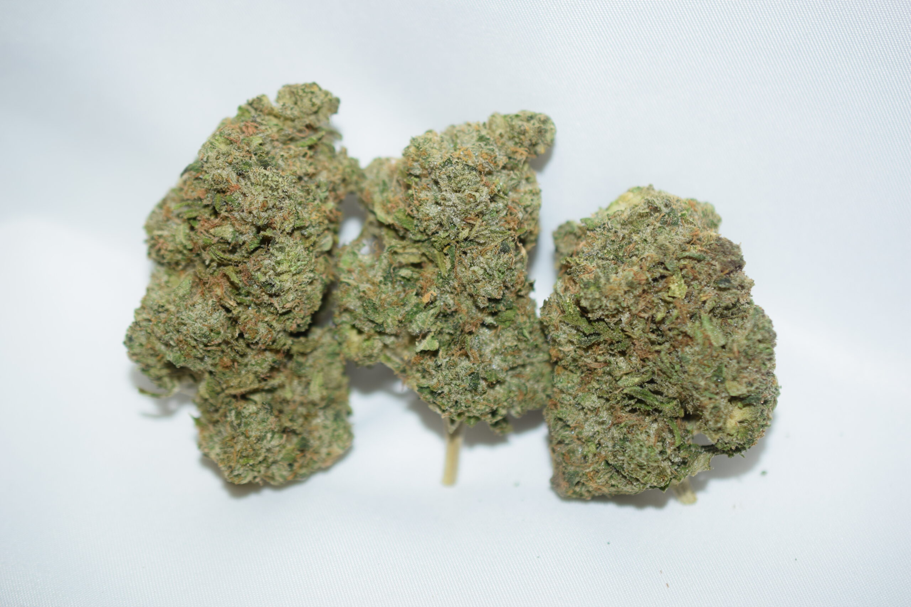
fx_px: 1518
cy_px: 304
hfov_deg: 33.4
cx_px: 456
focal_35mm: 60
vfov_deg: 22.6
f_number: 3
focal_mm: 40
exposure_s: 1/60
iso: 100
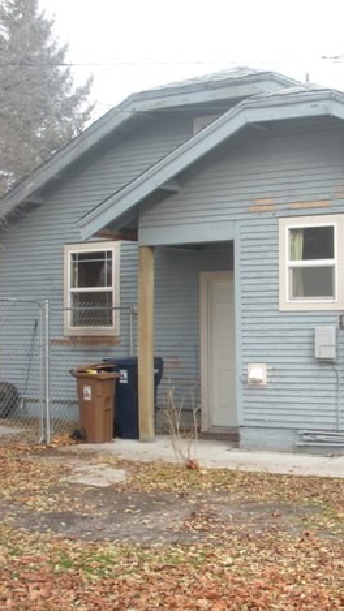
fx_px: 843
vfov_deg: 39.9
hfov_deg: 22.5
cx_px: 310
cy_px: 304
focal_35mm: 52
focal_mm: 6.3
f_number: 3.5
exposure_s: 1/62.3
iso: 115
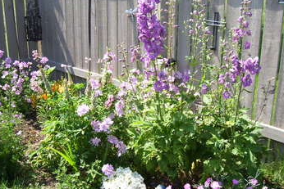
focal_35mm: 45
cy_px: 99
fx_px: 355
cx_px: 131
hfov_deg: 43.6
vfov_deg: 29.9
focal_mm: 5.6
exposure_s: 1/750
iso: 80
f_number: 2.7
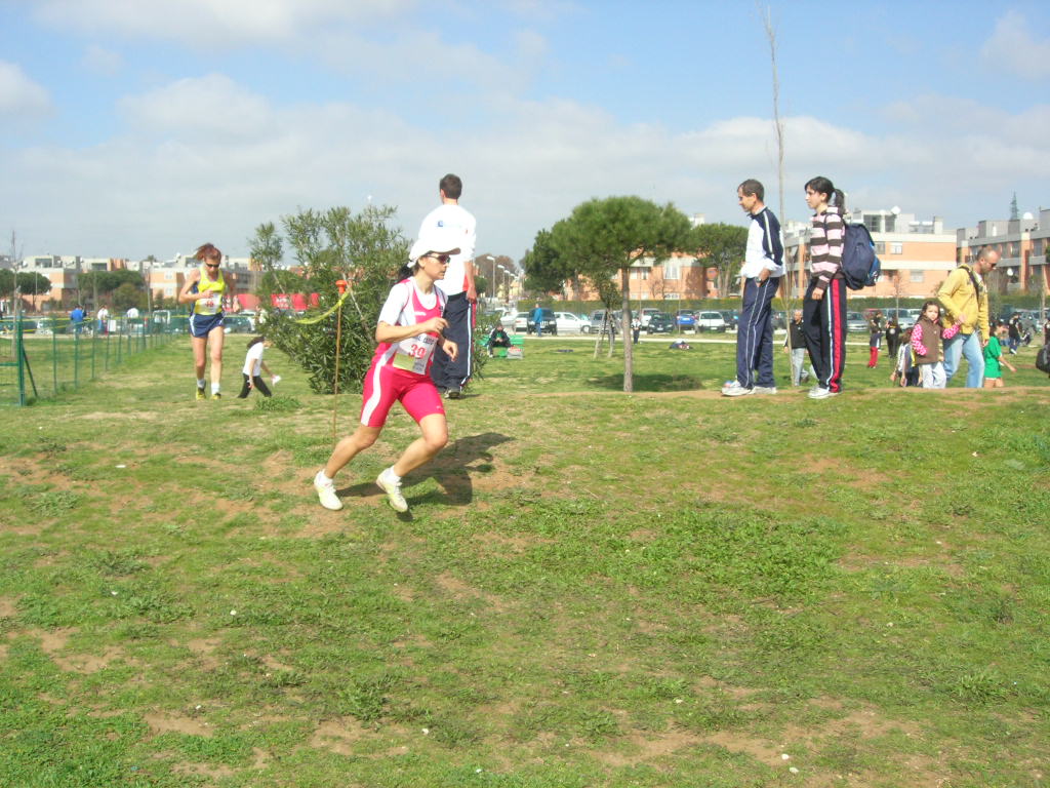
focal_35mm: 38
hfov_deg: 49.0
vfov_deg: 37.7
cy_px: 394
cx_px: 525
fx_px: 1153
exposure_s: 1/1238
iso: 200
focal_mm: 7.8
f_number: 4.8
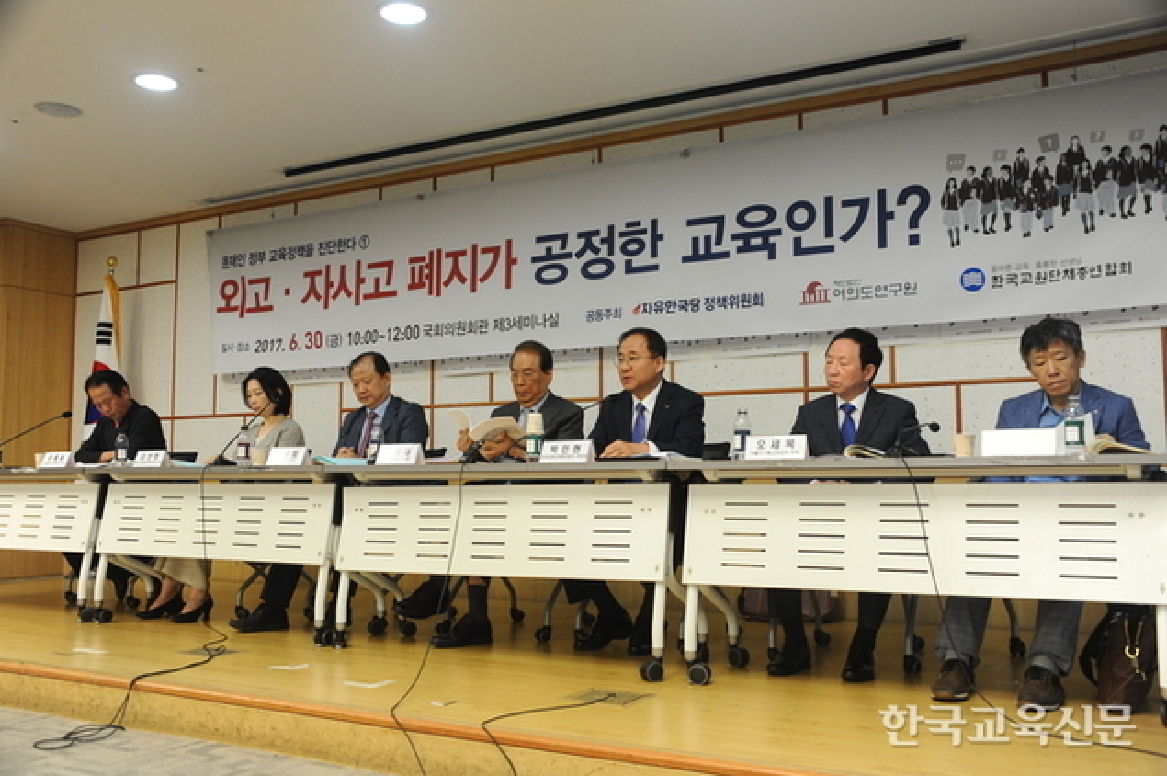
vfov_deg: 38.8
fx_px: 1101
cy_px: 388
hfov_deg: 55.8
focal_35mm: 34
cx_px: 584
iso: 1250
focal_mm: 34
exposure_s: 1/100
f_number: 5.6
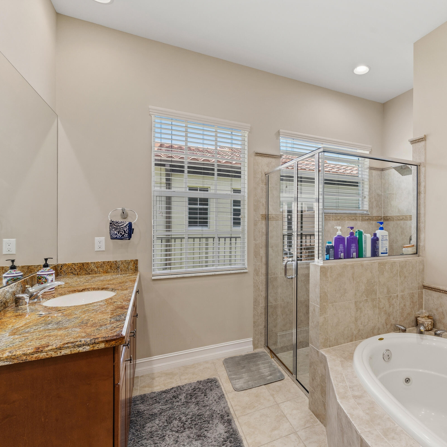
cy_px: 223
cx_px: 299
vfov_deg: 80.7
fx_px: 263
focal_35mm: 18
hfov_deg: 78.0
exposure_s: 1/4
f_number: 9
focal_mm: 14
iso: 250
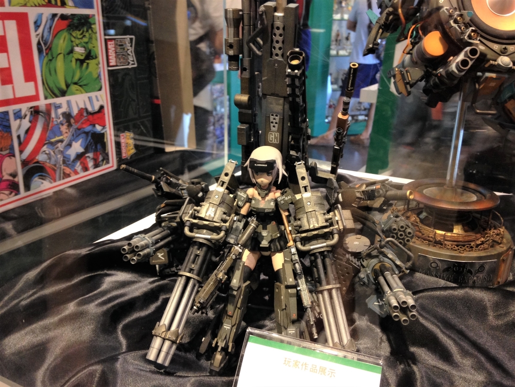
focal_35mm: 33
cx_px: 258
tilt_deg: -18.3
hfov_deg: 55.4
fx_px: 491
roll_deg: -2.9
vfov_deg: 42.9
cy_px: 194
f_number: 2.4
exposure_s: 1/20
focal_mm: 4.12
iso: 125
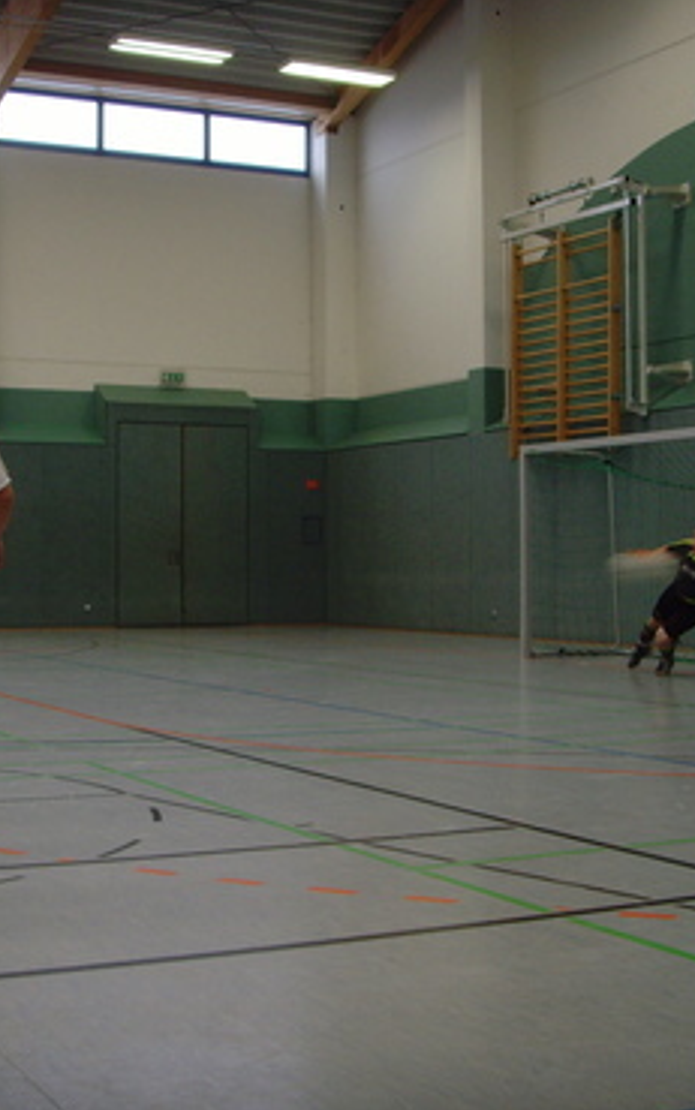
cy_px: 552
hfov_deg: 23.1
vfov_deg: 36.3
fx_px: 1695
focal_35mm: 56
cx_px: 253
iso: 160
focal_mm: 6.6
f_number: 3.5
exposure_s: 1/45
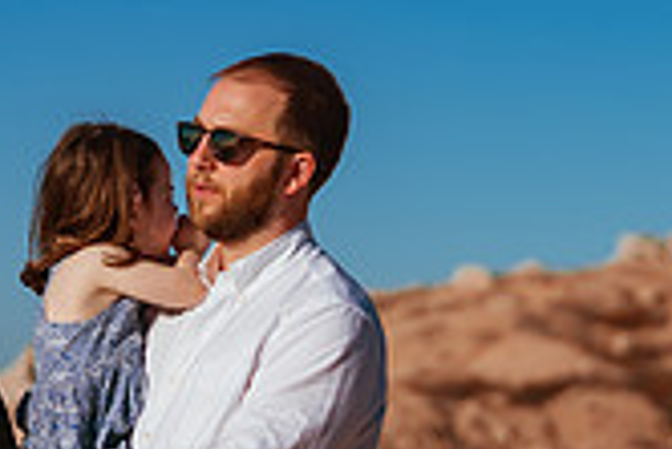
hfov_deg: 10.0
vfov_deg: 6.7
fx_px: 3793
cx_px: -109
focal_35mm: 203
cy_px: 633
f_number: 2.5
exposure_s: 1/8000
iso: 50
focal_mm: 58
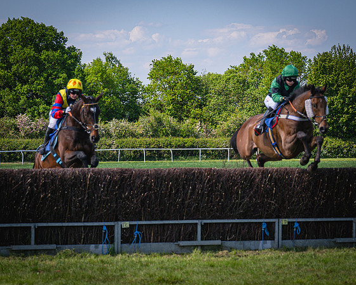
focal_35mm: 151
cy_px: 148
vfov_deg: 10.2
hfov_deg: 12.8
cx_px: 165
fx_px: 1591
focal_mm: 82
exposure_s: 1/2000
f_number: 5
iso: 400
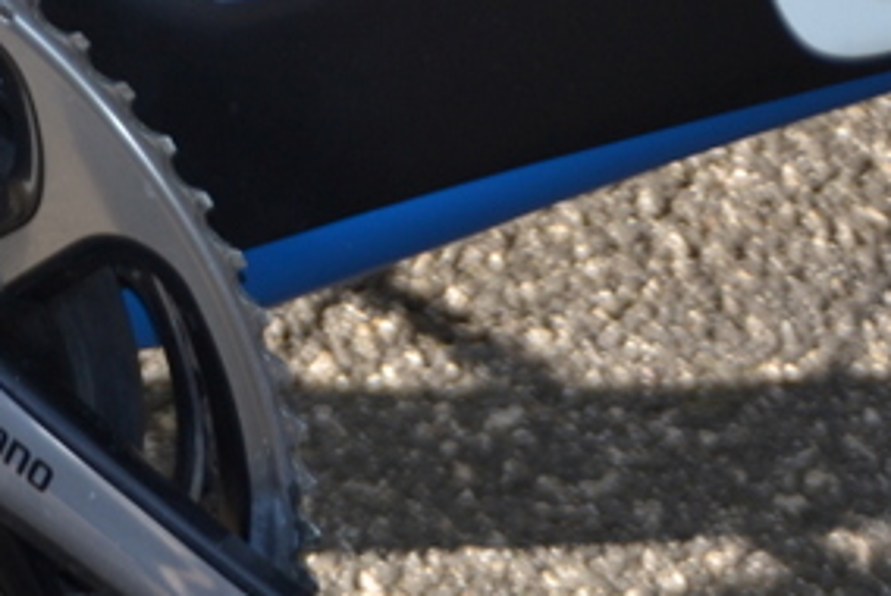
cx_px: -60
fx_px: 6689
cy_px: 215
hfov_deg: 7.6
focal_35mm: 270
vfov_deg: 5.1
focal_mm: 50
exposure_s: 1/200
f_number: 5
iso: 100
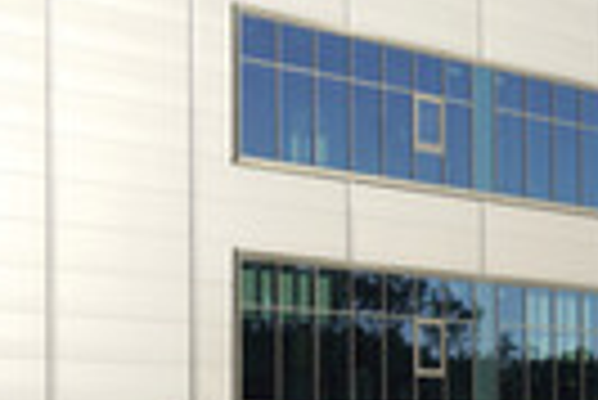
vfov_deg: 11.2
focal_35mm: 122
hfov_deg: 15.2
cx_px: 951
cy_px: 387
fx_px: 2029
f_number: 8
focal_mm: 36
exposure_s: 1/640
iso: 100
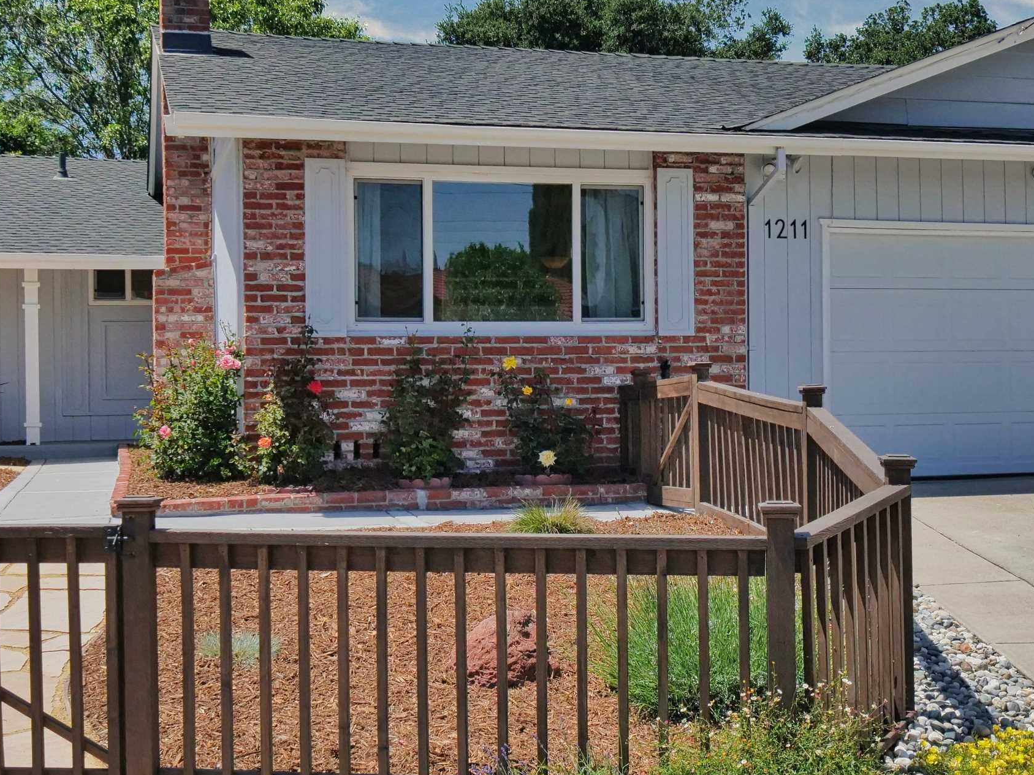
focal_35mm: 51
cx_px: 609
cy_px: 396
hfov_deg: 37.4
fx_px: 1523
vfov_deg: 28.6
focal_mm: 14
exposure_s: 1/2500
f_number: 4.5
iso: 250
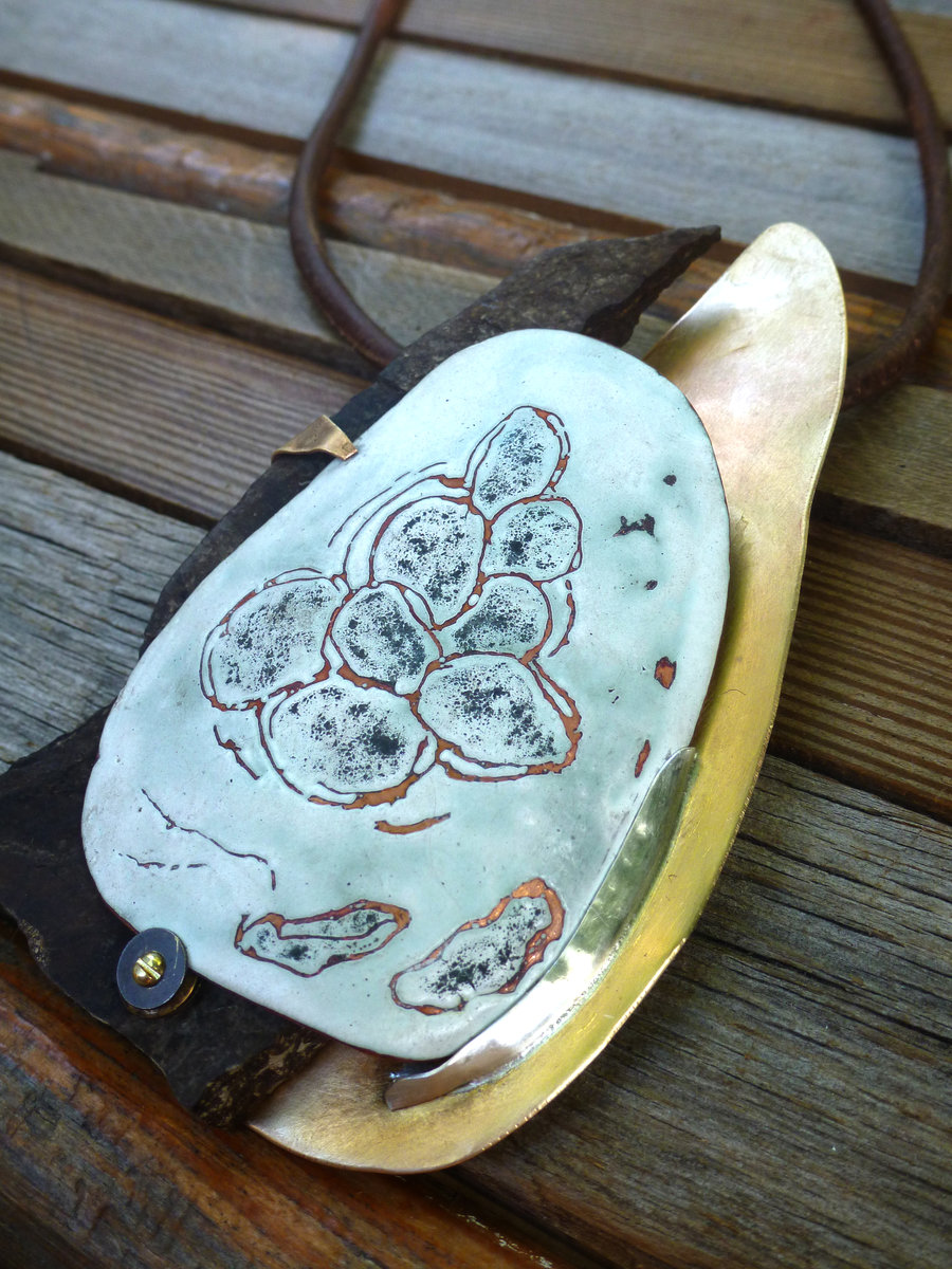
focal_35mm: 34
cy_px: 634
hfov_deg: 41.8
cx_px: 476
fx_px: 1247
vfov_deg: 54.0
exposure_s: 1/60
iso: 160
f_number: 3.7
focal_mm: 6
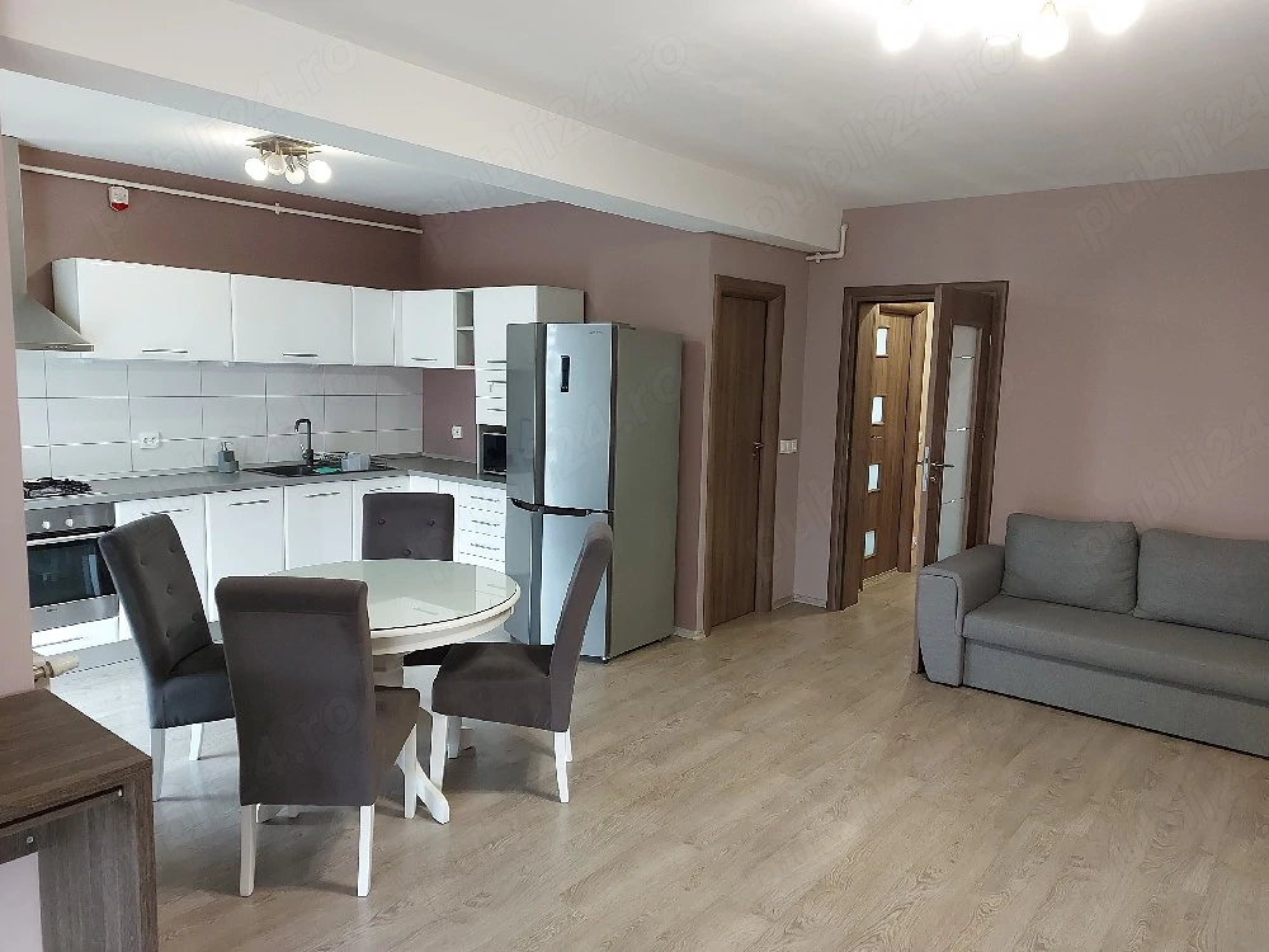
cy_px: 476
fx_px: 880
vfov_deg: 56.8
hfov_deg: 71.6
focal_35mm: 24
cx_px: 634
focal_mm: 5.23
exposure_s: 1/33
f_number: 1.8
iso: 250
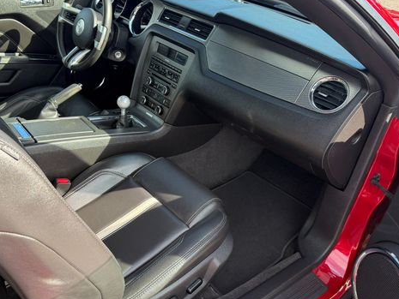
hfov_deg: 55.0
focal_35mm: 33
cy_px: 143
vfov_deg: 43.0
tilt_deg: -31.4
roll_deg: -1.8
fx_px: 380
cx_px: 164
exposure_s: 1/453
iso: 100
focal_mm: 6.76
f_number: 1.78
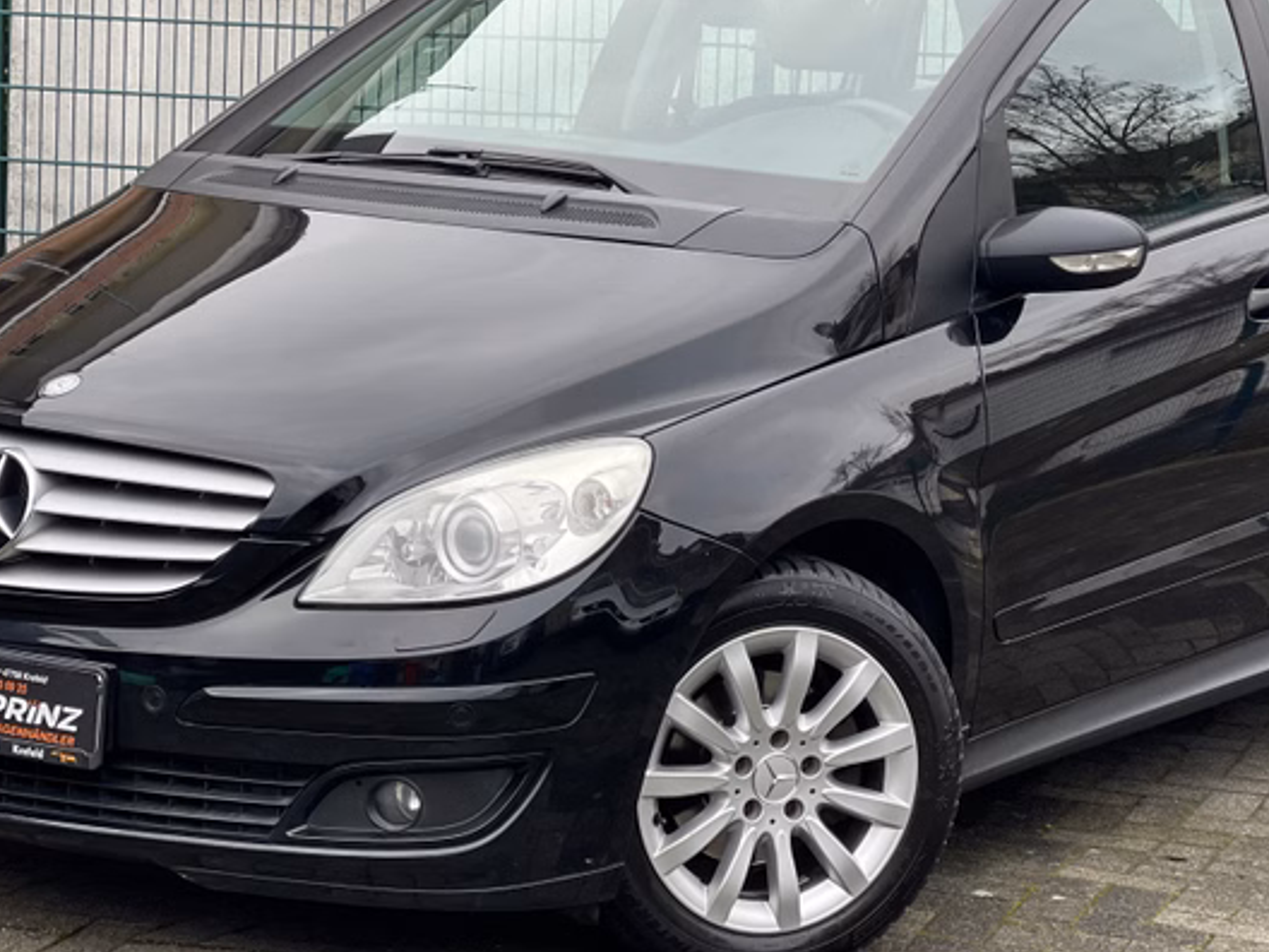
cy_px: 310
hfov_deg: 20.2
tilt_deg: -5.8
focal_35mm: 97
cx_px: 714
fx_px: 3556
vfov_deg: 15.2
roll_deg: -2.3
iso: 40
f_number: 2.2
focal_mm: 7.5
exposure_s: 1/121
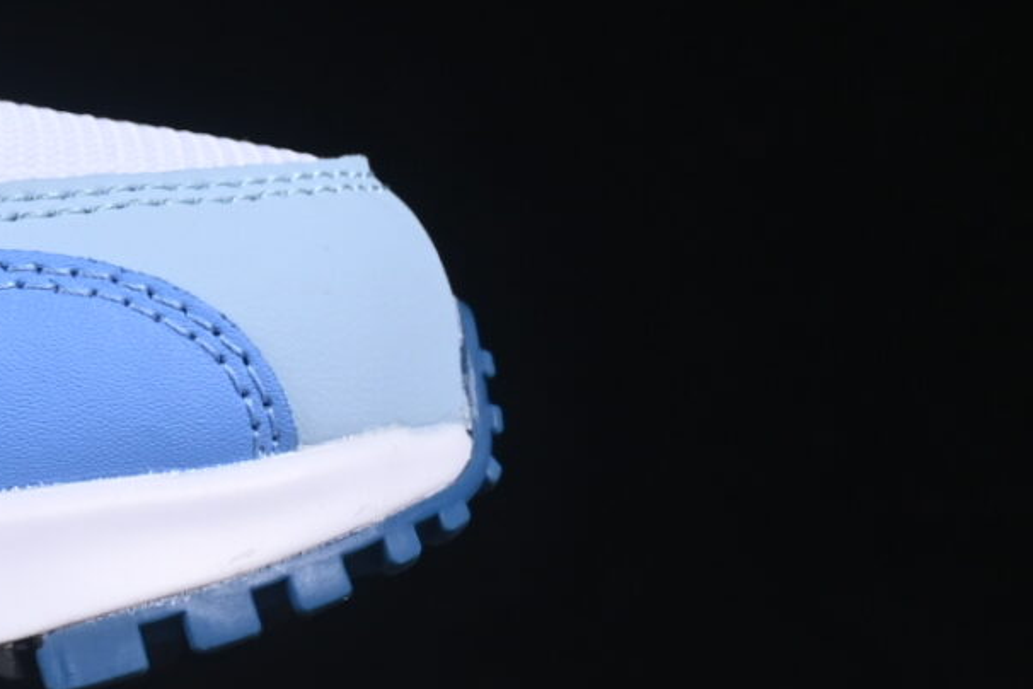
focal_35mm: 317
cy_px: -132
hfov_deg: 6.3
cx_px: -1062
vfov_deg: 4.3
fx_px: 9095
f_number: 8
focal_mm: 50
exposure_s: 1/80
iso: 160
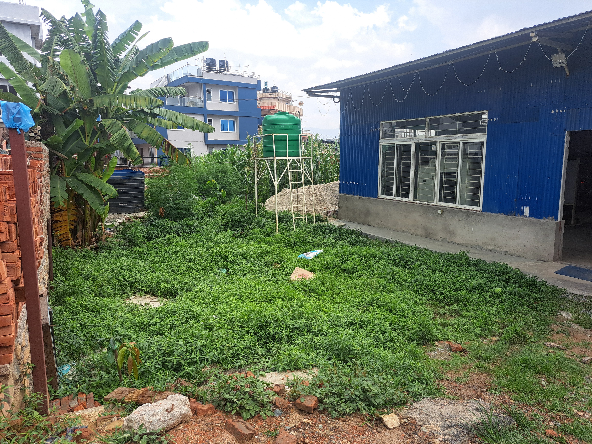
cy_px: 222
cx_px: 296
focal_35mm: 24
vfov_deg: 56.8
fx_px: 410
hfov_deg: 71.6
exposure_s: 1/747
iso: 50
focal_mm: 5.23
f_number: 1.8
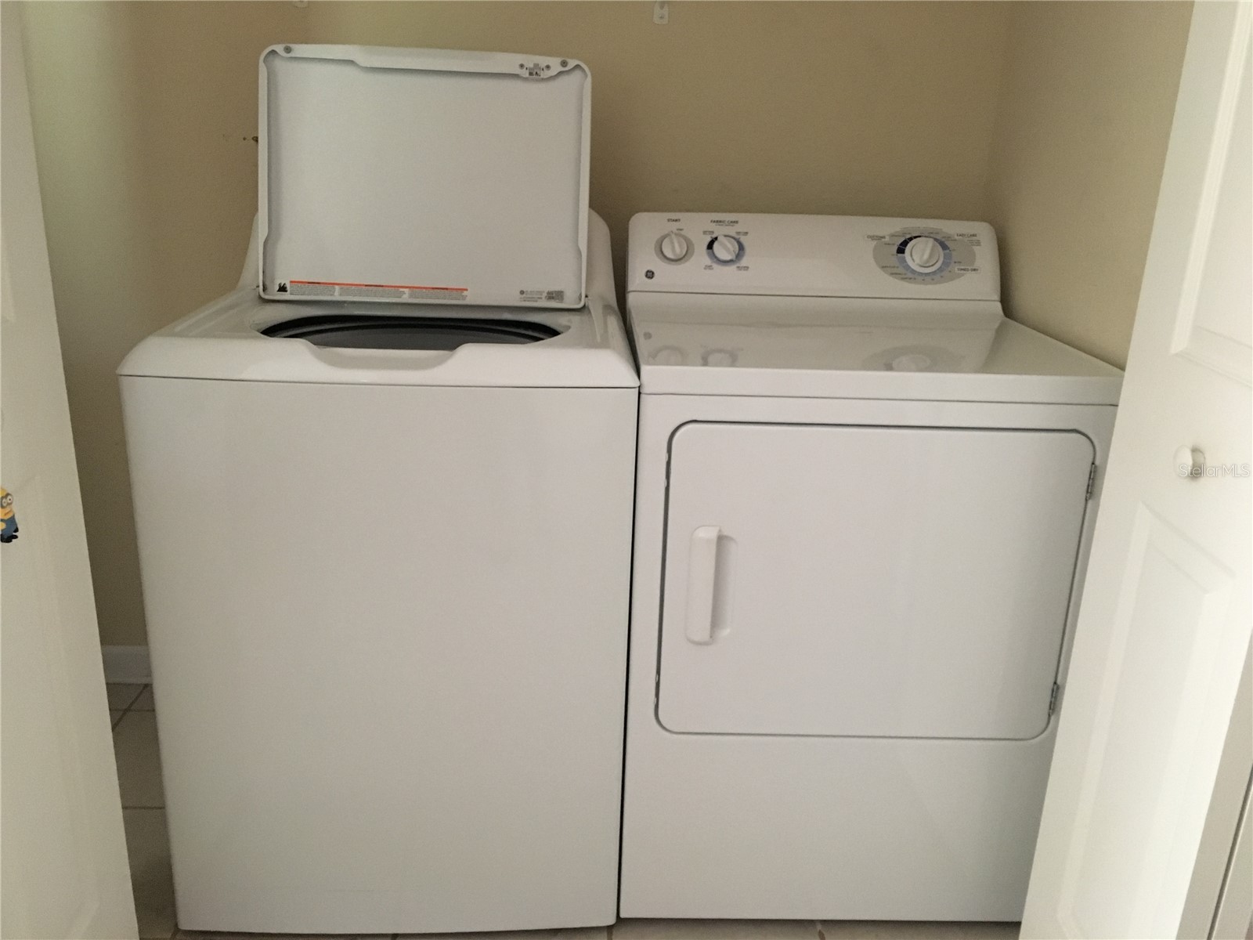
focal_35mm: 29
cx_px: 626
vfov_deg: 48.2
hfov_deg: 61.7
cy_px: 470
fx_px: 1050
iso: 250
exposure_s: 1/15
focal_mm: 4.15
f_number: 2.2
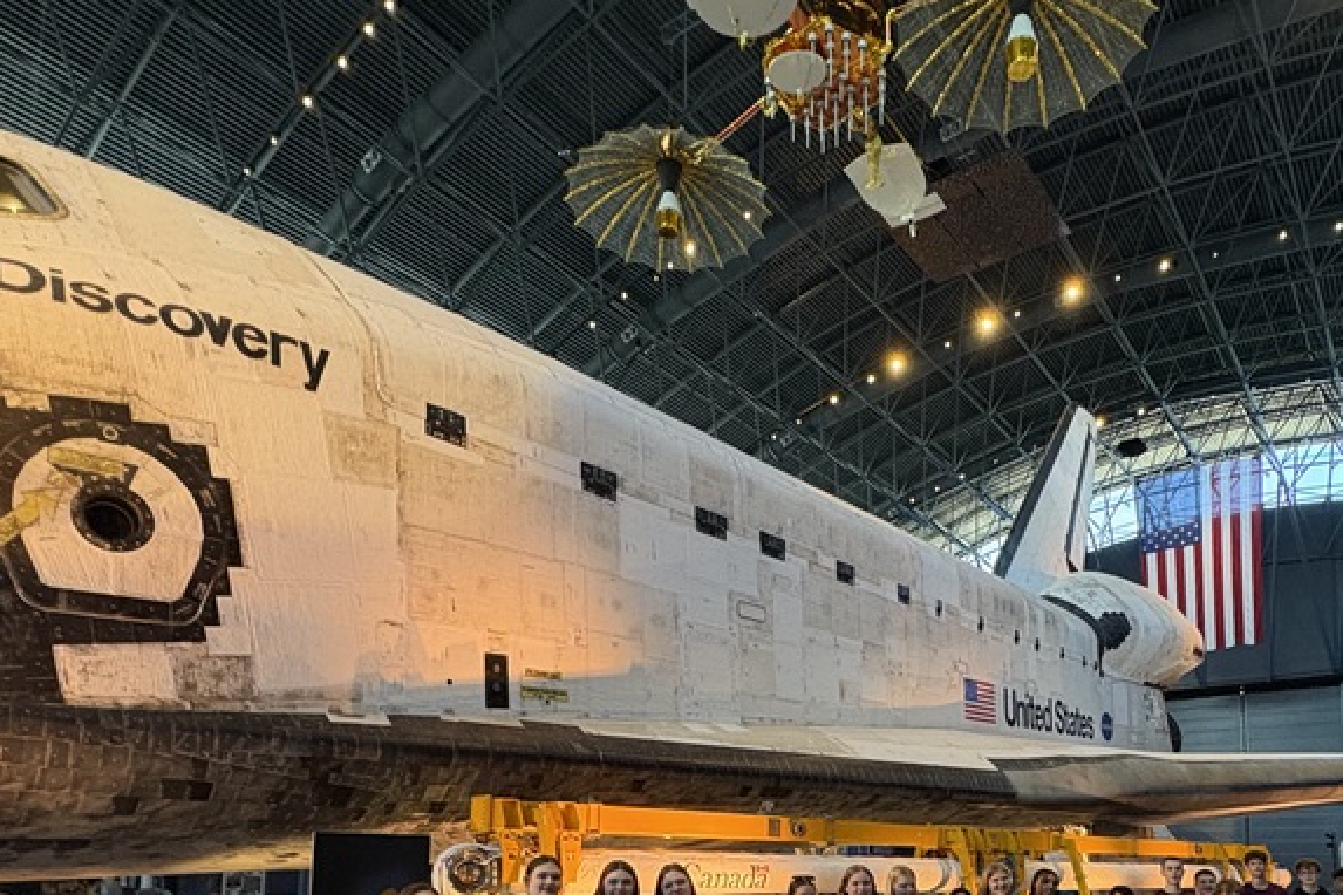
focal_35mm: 26
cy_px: 778
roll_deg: +0.3
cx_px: 832
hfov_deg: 68.4
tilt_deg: +5.3
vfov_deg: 45.6
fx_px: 970
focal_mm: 2.22
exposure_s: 1/60
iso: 400
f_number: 2.2
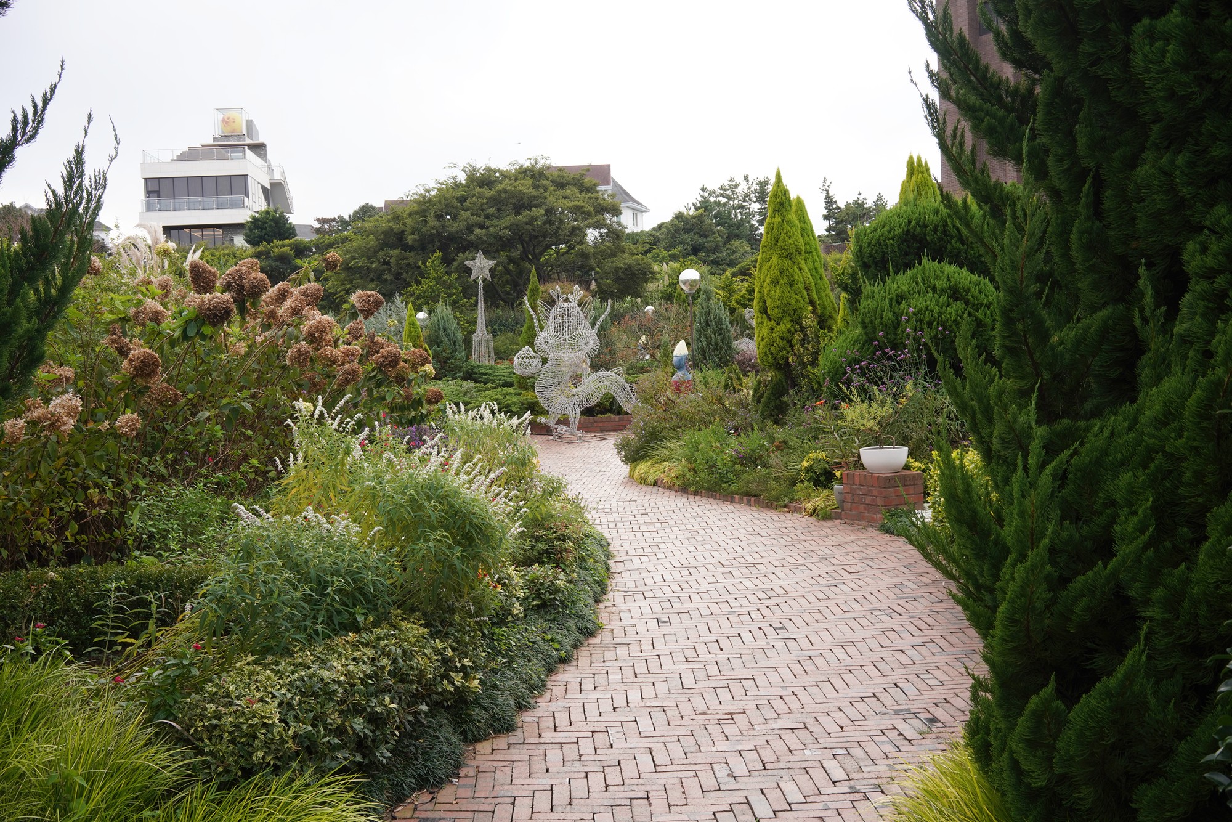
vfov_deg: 37.9
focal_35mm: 35
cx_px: 616
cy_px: 411
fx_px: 1198
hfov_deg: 54.4
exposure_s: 1/100
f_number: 11
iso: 400
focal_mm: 35
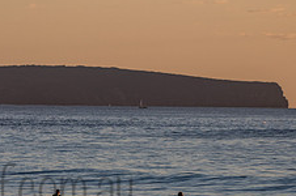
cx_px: -4
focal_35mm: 513
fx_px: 4212
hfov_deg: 4.0
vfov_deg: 2.7
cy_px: 172
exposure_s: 1/320
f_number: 5.6
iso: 320
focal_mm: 200
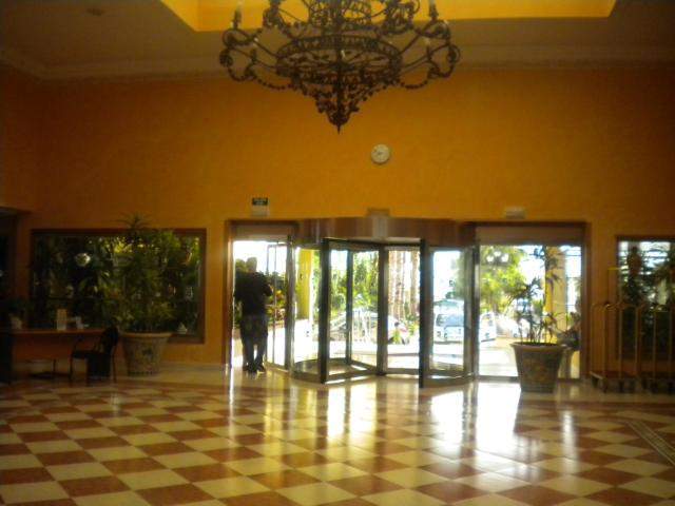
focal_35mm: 35
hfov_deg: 52.6
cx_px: 338
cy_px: 253
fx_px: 682
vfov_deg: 40.7
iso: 400
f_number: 3.1
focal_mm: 6.3
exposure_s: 1/445
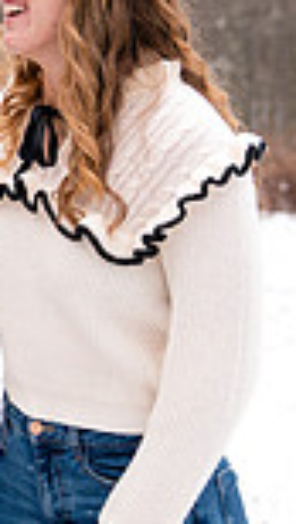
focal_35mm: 185
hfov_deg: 6.4
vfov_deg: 11.6
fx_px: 2573
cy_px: 216
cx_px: -344
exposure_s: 1/250
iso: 400
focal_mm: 47
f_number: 3.2
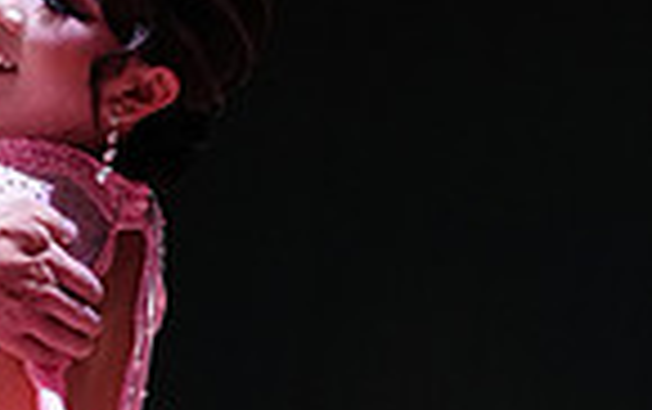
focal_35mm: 370
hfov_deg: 5.6
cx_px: -209
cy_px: 743
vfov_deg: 3.5
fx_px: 6582
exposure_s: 1/320
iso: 2500
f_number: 4
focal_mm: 91
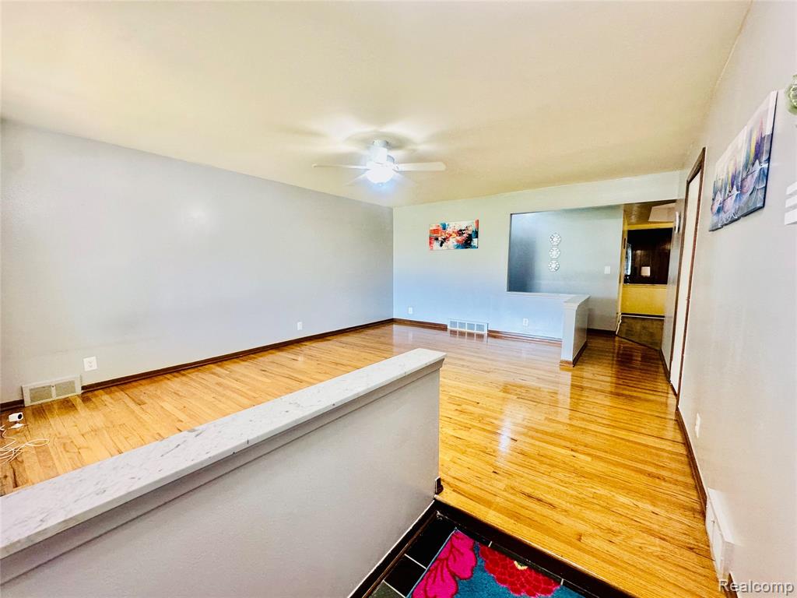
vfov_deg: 85.7
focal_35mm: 14
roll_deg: +0.1
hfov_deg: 102.1
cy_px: 299
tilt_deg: -6.5
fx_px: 322
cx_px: 398
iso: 160
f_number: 2.2
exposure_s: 1/120
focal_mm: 2.22
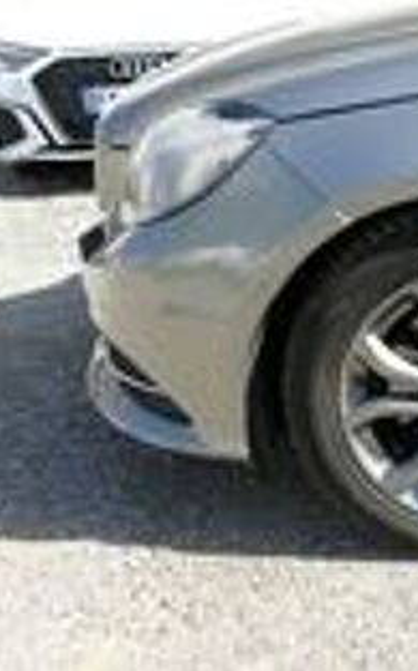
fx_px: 913
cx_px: 480
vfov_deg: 40.3
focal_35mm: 50
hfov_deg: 23.8
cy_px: 338
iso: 125
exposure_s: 1/800
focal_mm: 11.6
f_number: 3
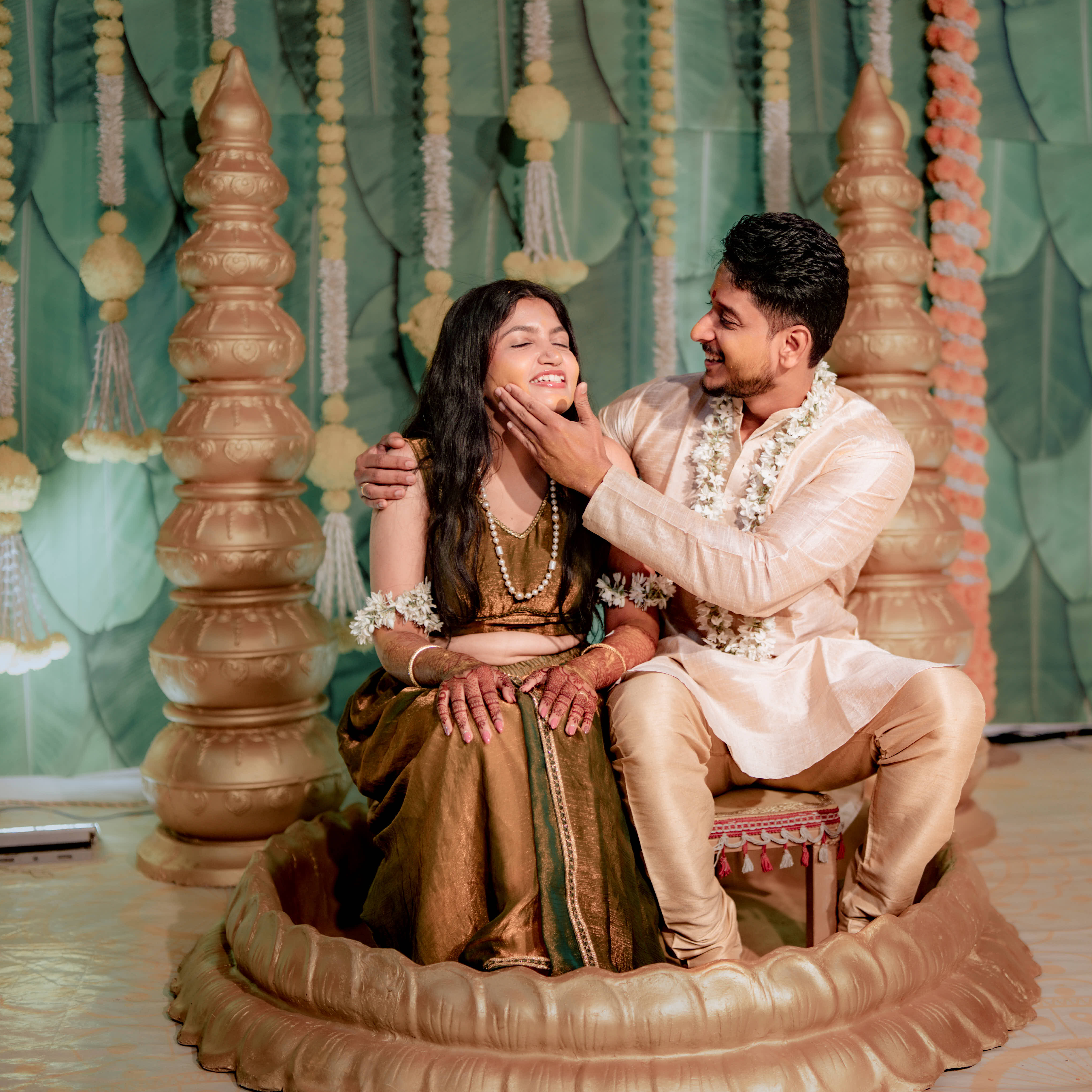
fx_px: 1606
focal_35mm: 45
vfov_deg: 37.6
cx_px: 635
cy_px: 546
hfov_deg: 37.5
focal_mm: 35
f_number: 1.6
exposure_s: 1/320
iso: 400
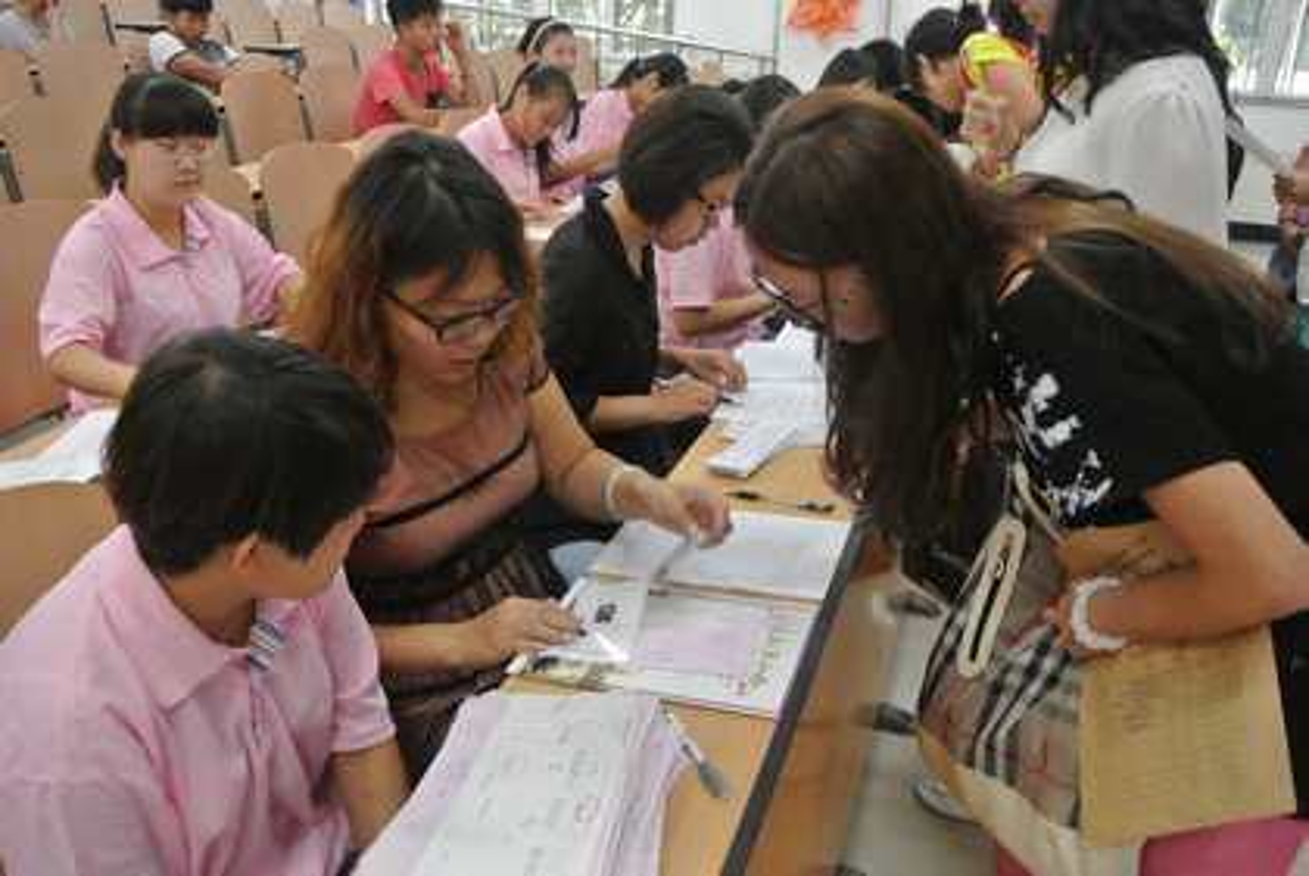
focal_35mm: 30
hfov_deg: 61.9
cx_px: 654
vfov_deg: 43.7
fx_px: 1092
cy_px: 438
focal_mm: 11.4
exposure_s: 1/50
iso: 800
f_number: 3.5
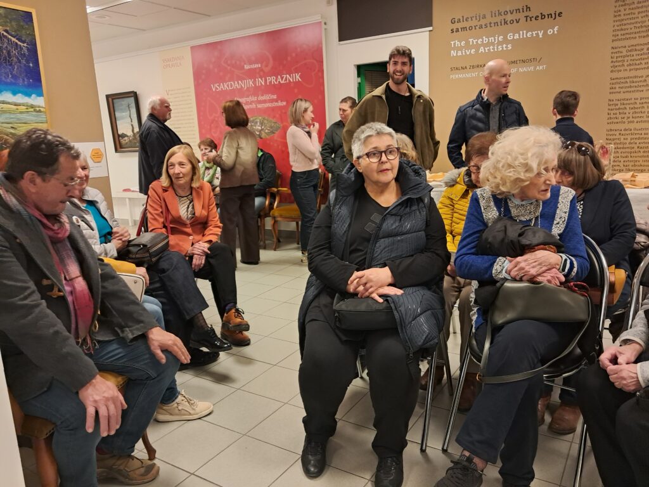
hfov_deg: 65.3
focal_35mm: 27
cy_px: 244
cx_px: 324
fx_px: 506
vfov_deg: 51.4
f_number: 1.8
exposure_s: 1/50
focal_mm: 4
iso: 400
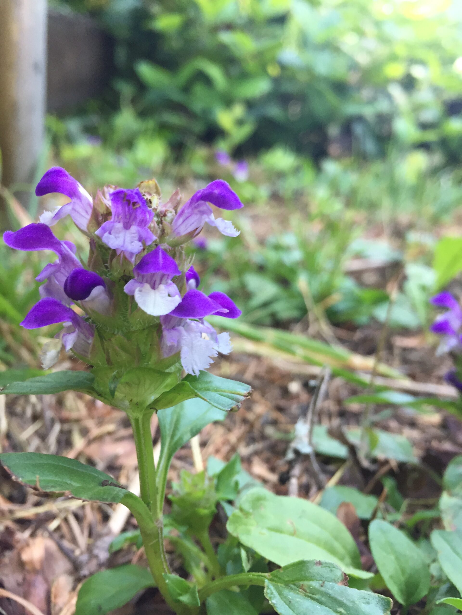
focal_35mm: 29
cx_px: 231
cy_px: 308
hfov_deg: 48.2
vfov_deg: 61.7
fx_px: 516
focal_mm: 4.15
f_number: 2.2
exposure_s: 1/30
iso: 40
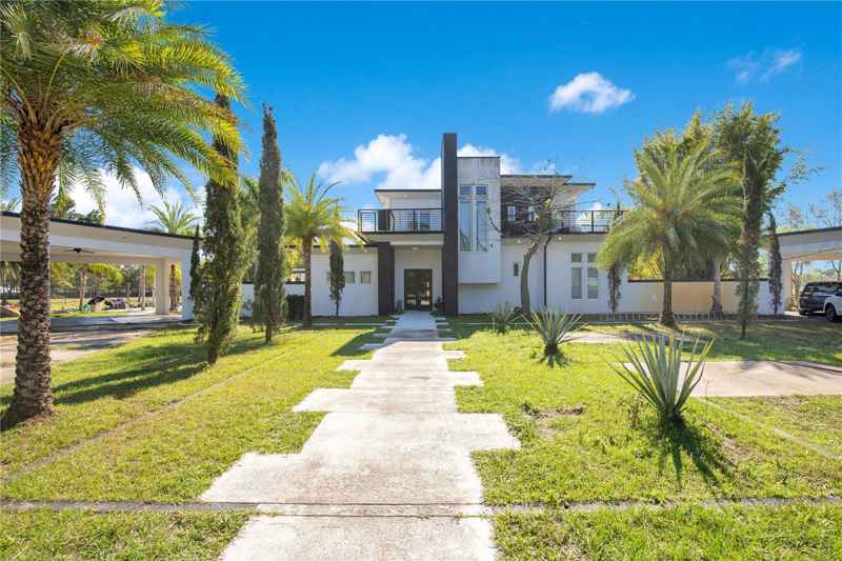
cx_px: 421
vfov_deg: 73.7
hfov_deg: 96.7
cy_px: 280
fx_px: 374
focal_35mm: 16
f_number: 9
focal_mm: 16
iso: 100
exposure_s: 1/125
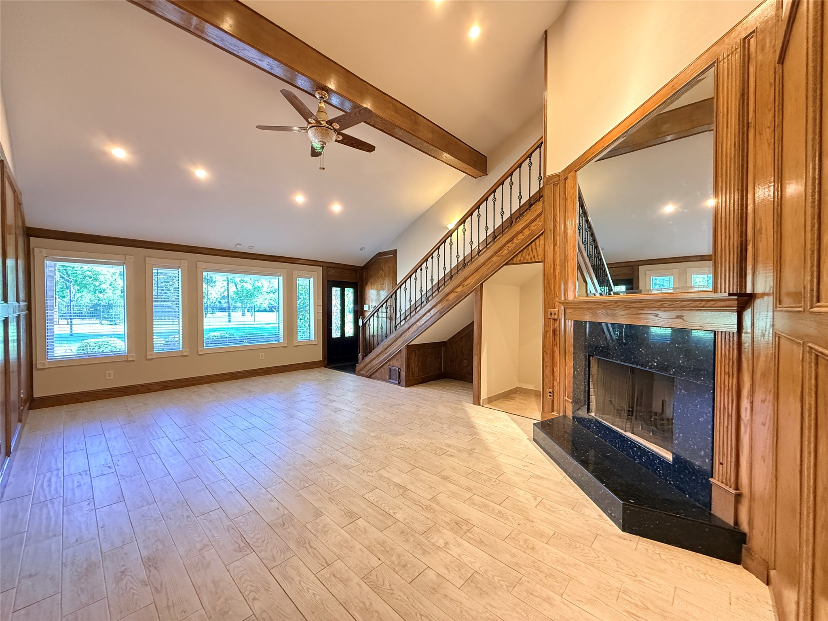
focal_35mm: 14
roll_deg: -0.3
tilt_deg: +0.0
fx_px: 335
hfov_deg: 102.1
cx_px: 414
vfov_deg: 85.7
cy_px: 310
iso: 800
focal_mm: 2.22
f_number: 2.2
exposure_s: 1/60
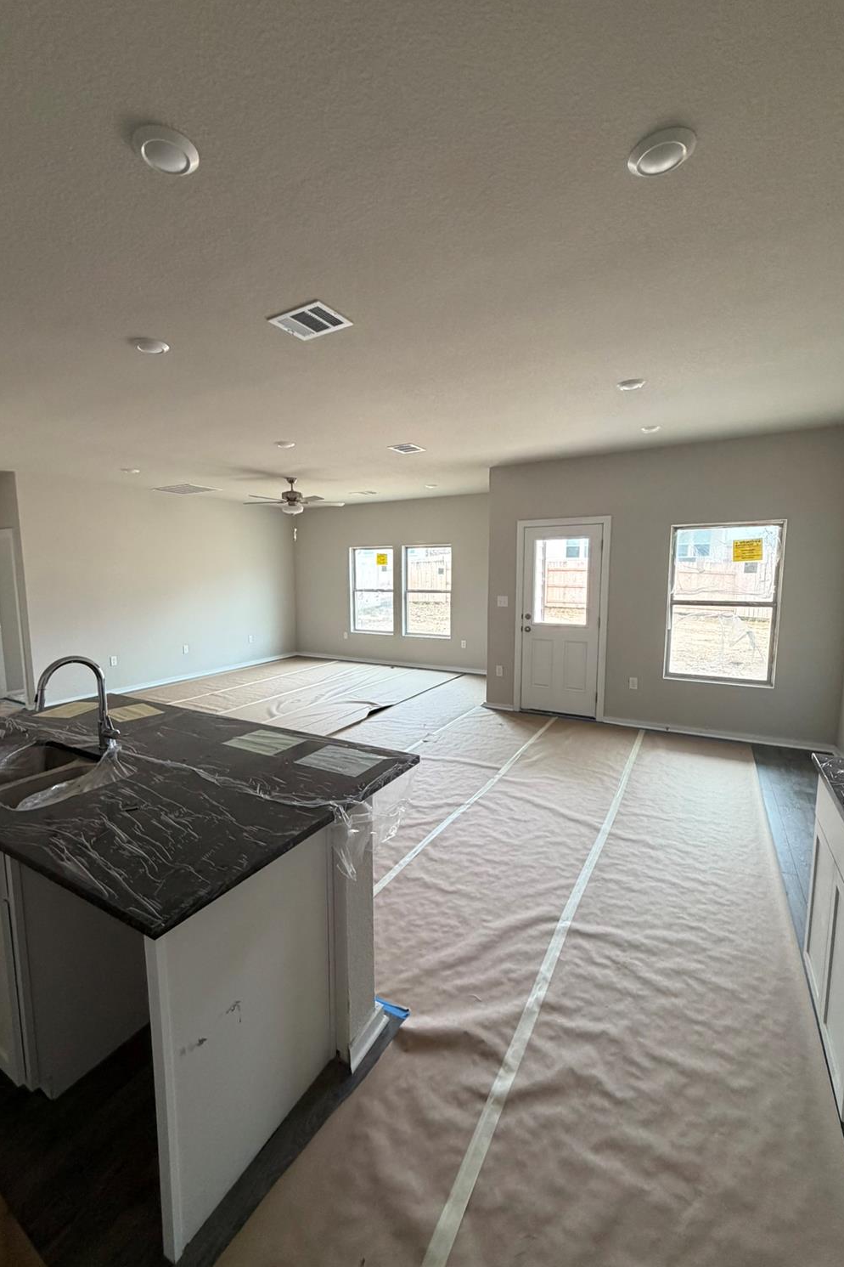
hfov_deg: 77.2
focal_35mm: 15
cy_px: 635
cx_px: 392
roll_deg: +0.2
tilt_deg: -6.7
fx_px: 527
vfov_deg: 100.4
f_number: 2.2
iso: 320
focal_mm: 2.22
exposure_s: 1/68
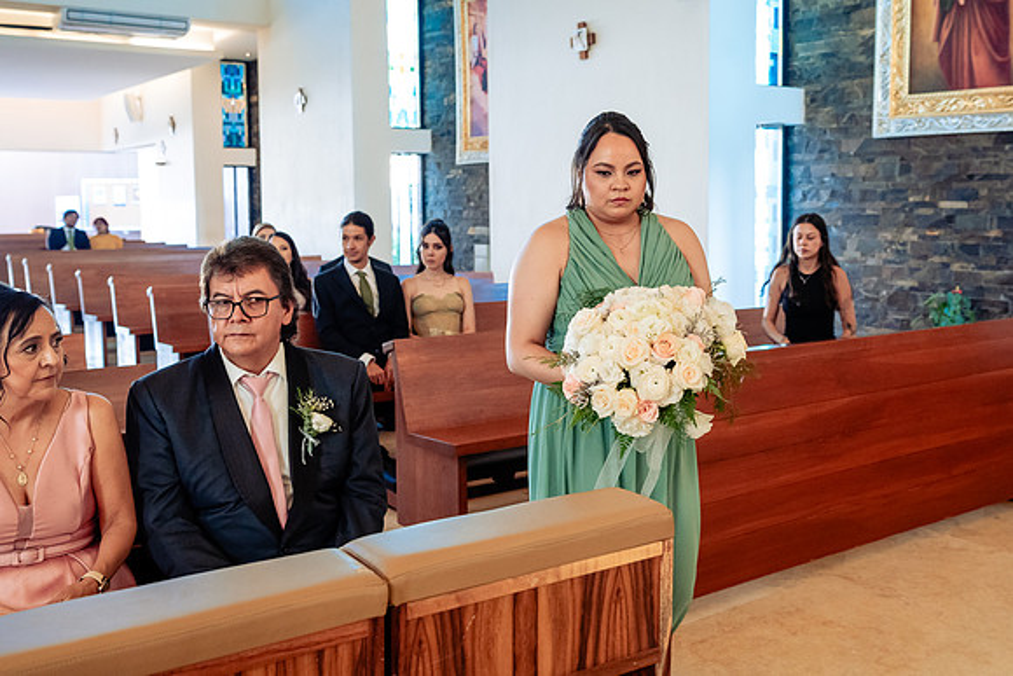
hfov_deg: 49.3
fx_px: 1096
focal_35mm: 39
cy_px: 279
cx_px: 614
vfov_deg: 34.2
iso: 2000
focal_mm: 32
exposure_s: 1/125
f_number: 4.5
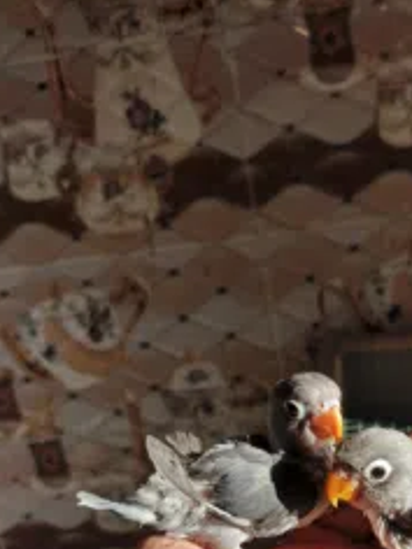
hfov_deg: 35.6
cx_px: 328
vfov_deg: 45.6
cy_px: 435
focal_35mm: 39
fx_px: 619
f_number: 1.7
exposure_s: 1/283
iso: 50
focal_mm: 5.25
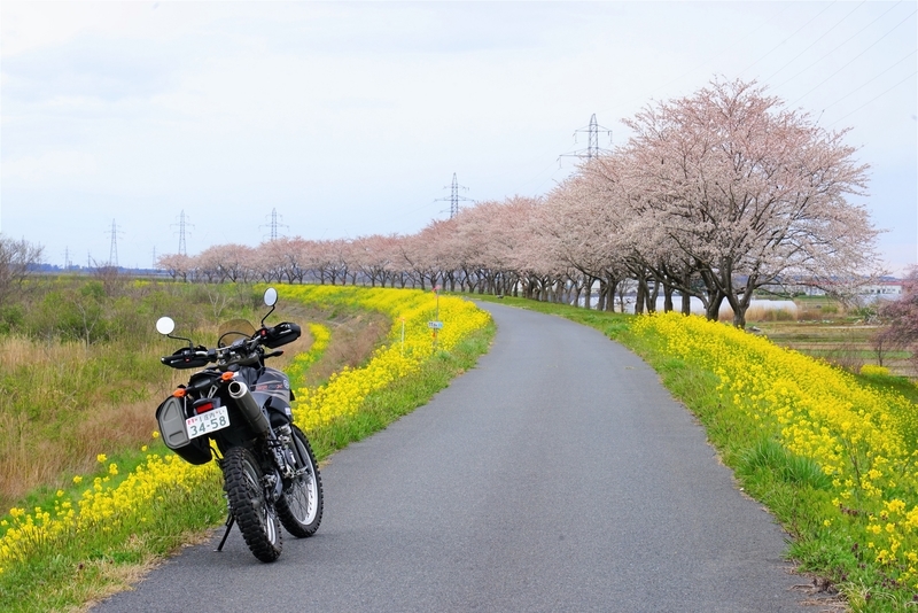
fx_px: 2678
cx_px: 459
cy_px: 306
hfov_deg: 19.4
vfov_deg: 13.1
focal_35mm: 105
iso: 800
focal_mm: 105
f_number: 16
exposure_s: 1/125
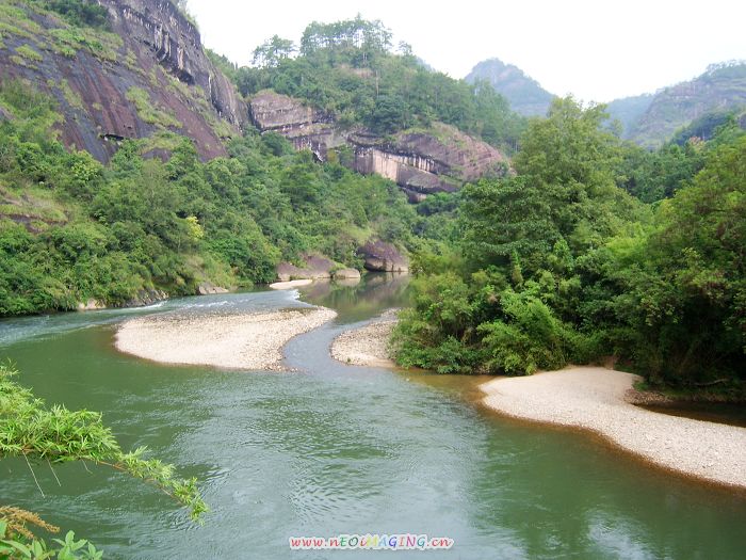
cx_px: 373
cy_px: 280
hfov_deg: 58.4
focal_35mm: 31
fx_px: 668
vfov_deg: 45.4
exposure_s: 1/71
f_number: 5.6
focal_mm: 8.13
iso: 50
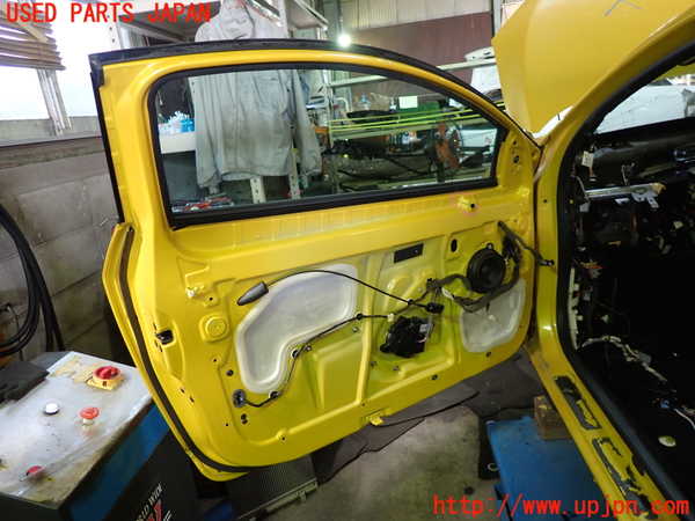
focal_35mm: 25
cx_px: 348
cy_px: 260
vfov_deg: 54.9
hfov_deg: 69.4
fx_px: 502
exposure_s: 1/30
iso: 200
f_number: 2
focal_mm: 4.5
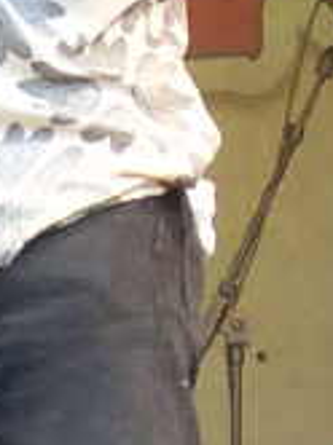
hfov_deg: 6.9
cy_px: 121
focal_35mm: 199
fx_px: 2559
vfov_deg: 9.9
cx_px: -559
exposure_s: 1/60
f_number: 2.8
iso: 320
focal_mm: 5.9
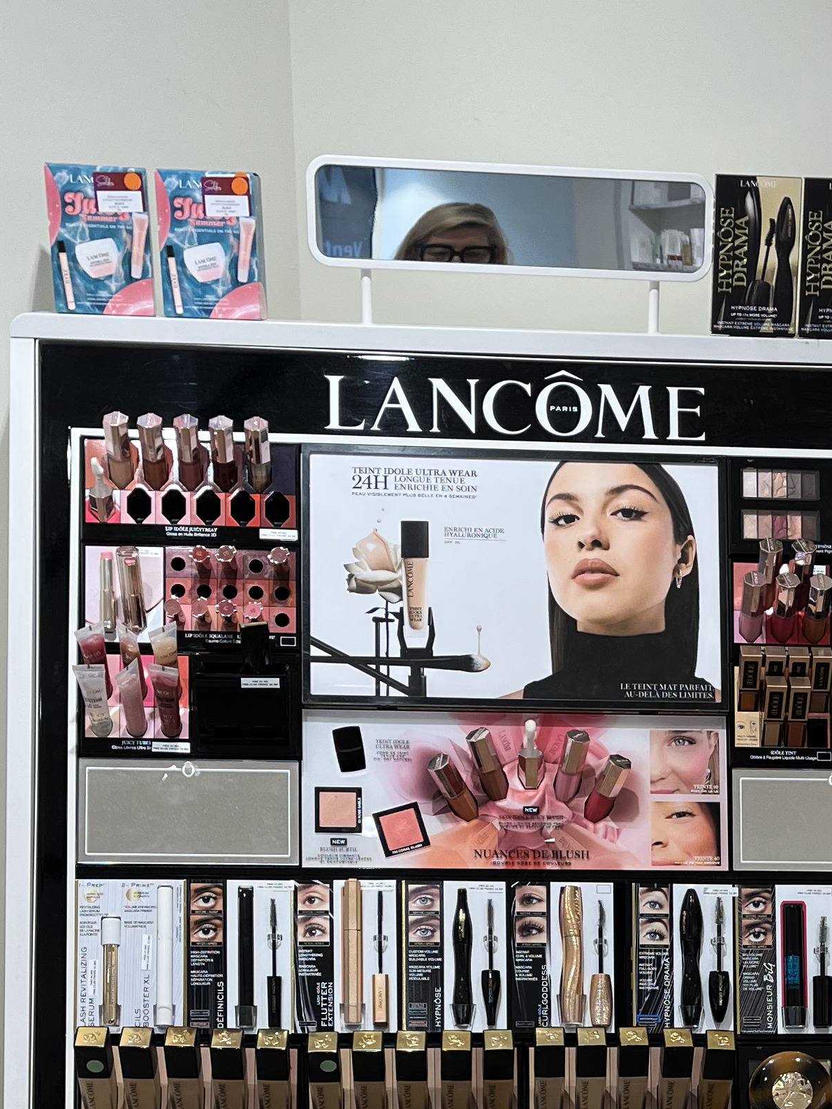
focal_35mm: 66
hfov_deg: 21.8
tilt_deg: -22.4
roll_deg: -1.5
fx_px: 2115
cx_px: 729
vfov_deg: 27.7
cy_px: 1106
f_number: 1.6
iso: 50
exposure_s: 1/248
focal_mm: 5.1
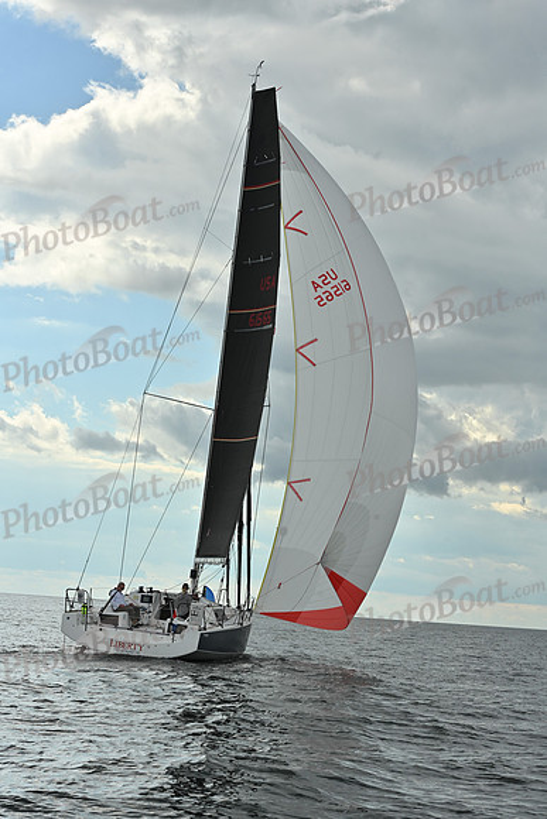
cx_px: 274
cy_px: 410
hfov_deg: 16.7
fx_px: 1868
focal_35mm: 82
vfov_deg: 24.8
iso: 250
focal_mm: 82
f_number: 10
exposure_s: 1/800
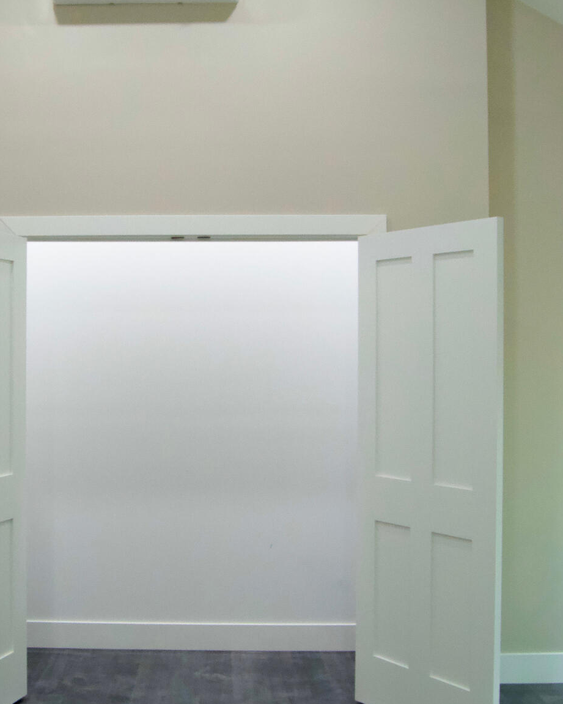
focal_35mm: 44
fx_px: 916
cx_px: 165
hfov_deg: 33.7
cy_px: 336
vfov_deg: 42.0
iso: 1600
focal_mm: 18
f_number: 8
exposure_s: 1/60
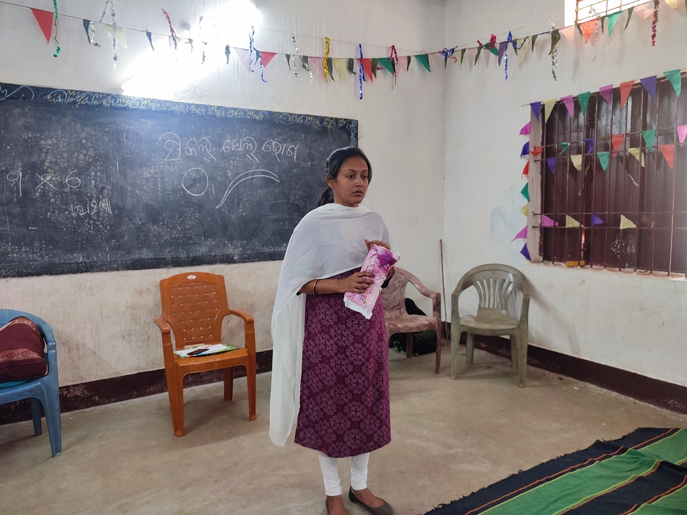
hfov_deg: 69.4
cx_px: 344
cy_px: 258
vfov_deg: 54.9
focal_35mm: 25
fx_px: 496
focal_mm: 6.04
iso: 264
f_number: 1.9
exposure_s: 1/25
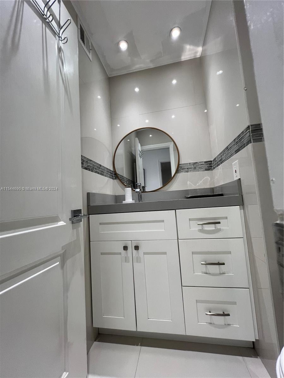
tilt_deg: +4.9
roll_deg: +4.5
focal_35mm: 13
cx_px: 142
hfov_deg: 89.9
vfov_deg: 106.2
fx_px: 142
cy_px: 189
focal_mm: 1.57
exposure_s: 1/120
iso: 125
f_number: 1.8
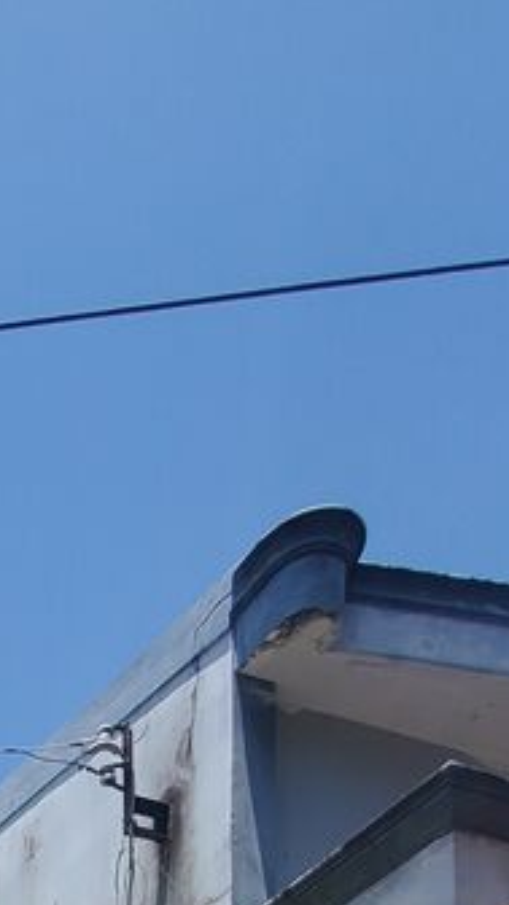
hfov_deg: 19.6
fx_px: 1296
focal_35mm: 54
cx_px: -237
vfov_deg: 23.8
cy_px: 1541
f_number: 2.2
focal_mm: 1.8
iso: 50
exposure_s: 1/1081
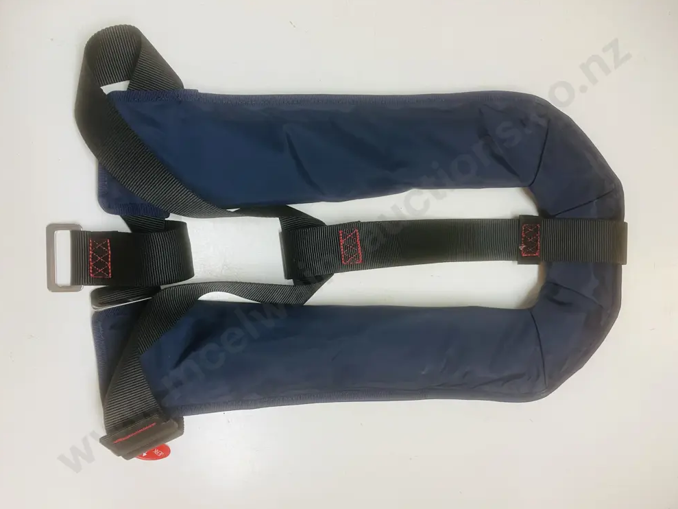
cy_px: 257
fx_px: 568
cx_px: 343
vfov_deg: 48.2
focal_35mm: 29
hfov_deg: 61.7
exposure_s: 1/50
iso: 50
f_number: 1.8
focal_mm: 3.99
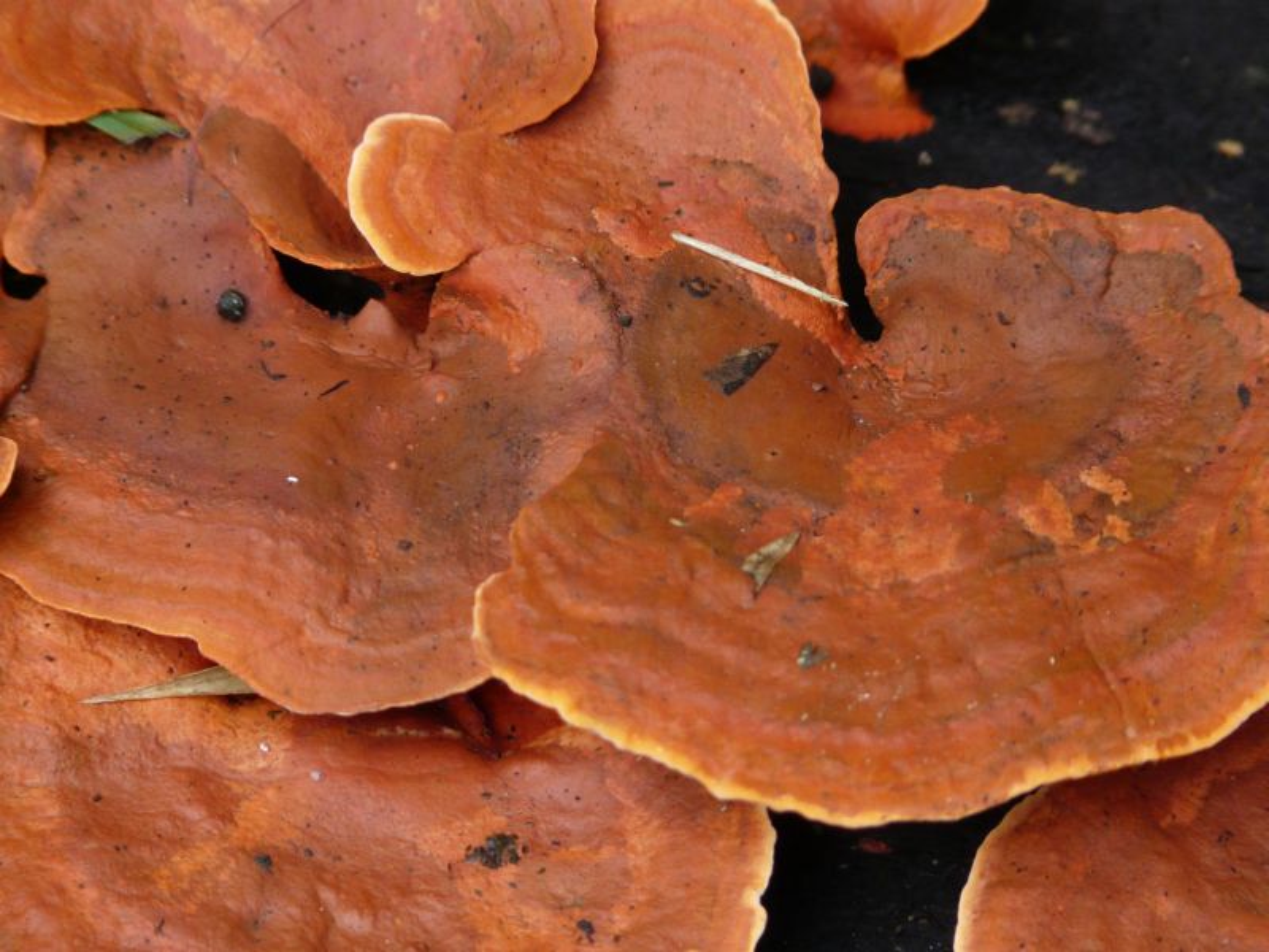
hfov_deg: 3.9
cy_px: 476
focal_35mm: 504
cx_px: 634
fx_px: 18476
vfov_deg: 3.0
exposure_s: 1/50
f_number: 4.2
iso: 200
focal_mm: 82.8
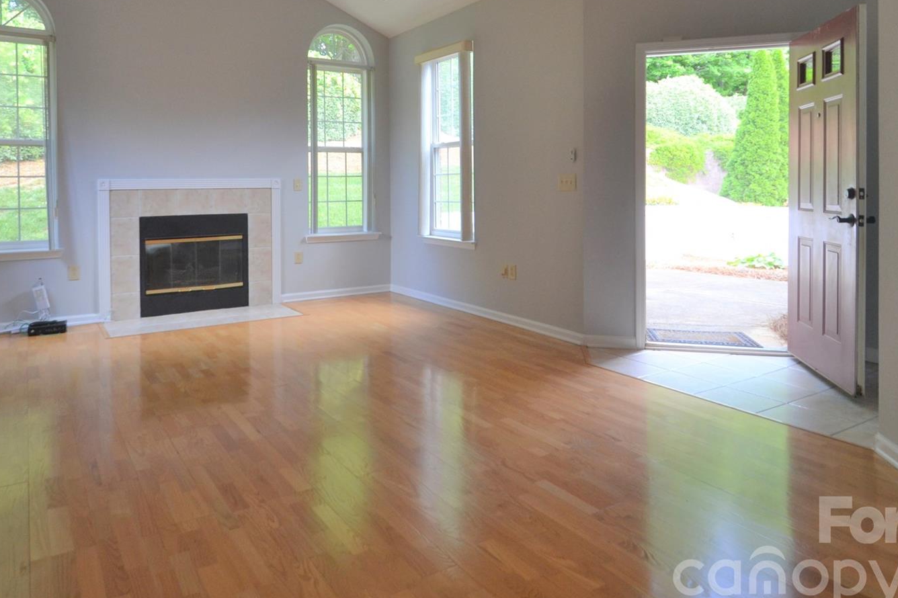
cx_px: 389
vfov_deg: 53.2
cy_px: 170
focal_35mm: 23
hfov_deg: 75.7
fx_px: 574
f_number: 4.5
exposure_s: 1/80
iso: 400
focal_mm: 10
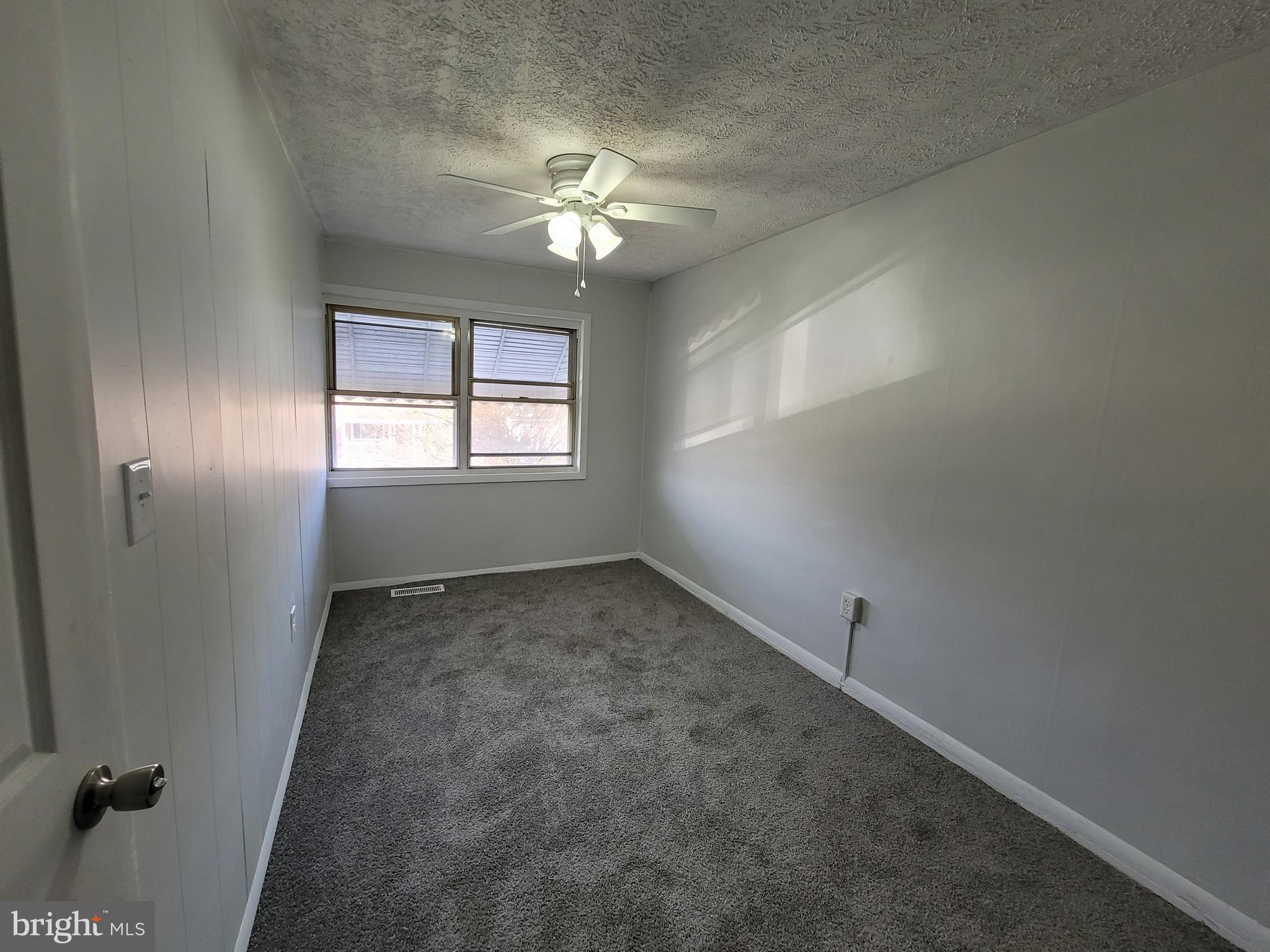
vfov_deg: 89.9
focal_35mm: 13
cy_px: 476
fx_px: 477
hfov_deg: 106.2
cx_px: 635
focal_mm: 2.2
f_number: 2.2
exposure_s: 1/59
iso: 160
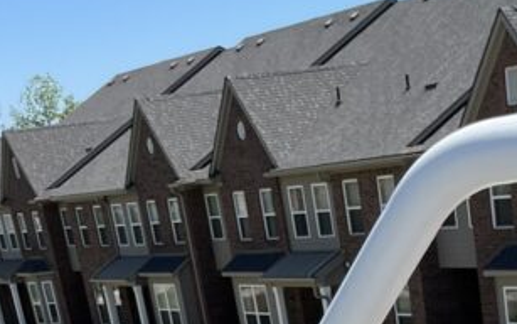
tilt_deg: -25.2
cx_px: 451
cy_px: 734
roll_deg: +8.4
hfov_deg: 22.1
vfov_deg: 11.9
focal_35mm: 92
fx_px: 1297
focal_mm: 5.1
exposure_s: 1/2463
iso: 50
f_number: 1.6
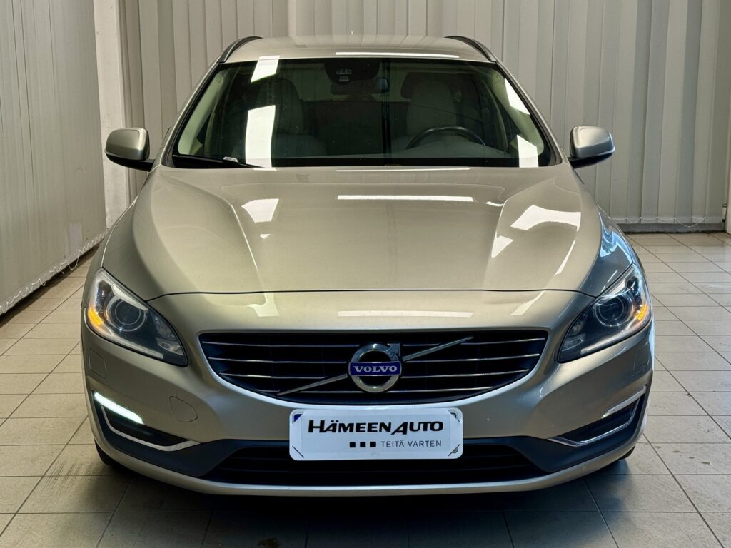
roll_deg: -0.1
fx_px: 1014
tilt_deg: -10.7
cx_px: 366
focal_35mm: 48
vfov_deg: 30.3
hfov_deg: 39.7
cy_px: 274
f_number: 1.78
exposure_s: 1/100
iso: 50
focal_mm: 6.76
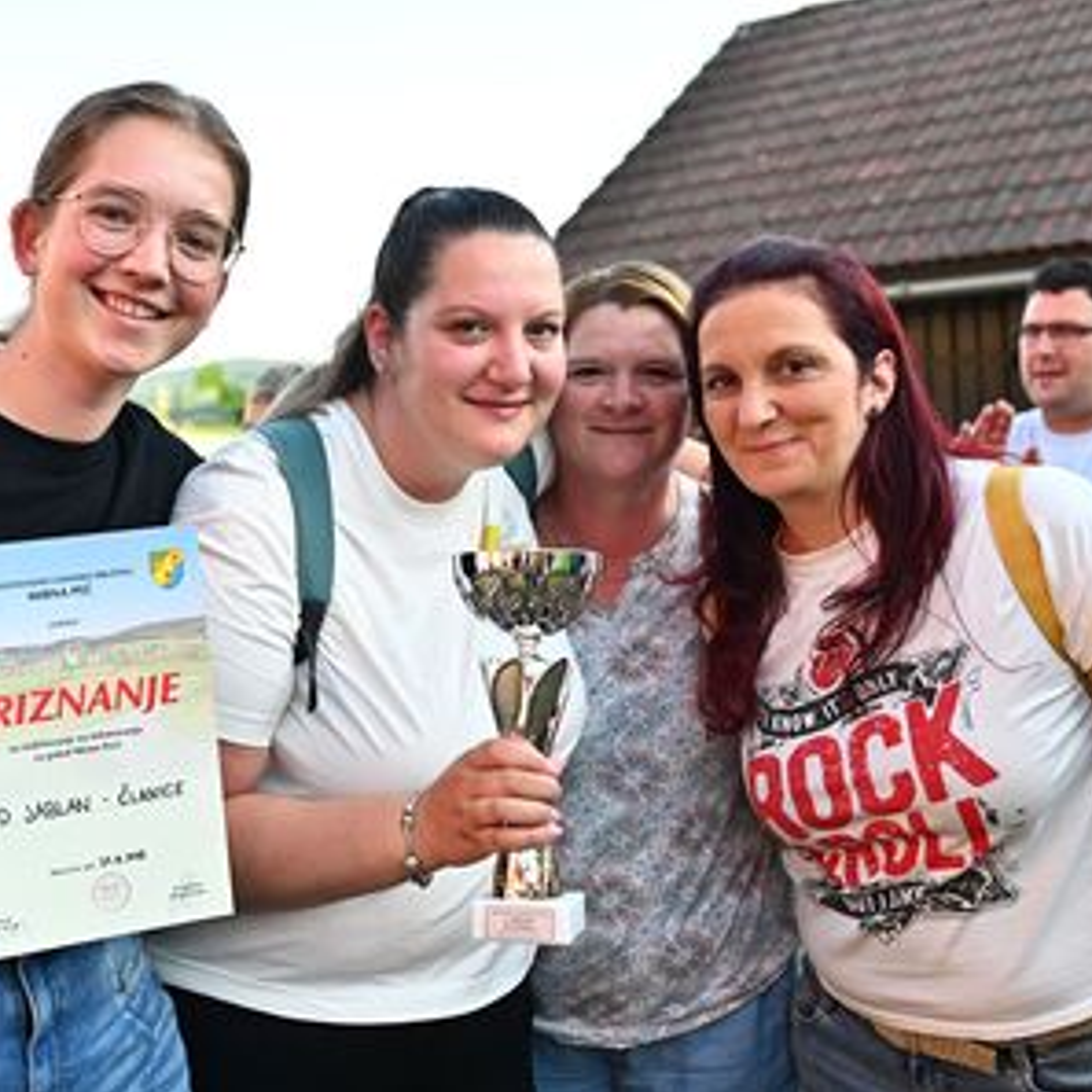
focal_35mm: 45
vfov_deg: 37.6
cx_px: 349
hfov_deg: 37.1
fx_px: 1606
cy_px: 548
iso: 1600
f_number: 4
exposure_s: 1/2500
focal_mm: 35
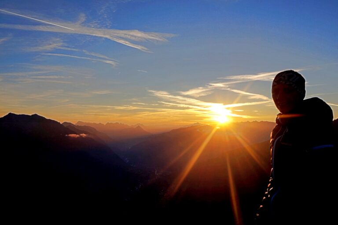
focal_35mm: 32
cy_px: 112
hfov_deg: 59.5
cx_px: 169
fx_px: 296
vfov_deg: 41.7
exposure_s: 1/250
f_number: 9
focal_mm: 21
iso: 100
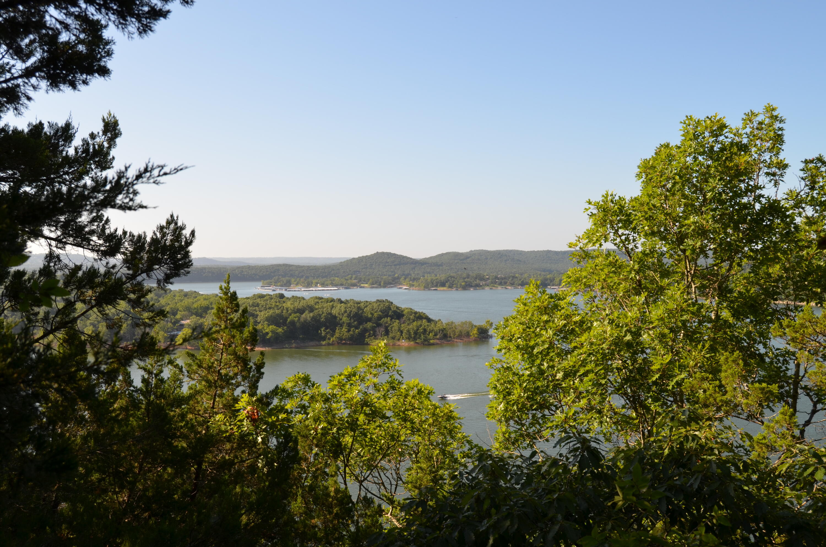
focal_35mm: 34
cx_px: 413
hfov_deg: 55.2
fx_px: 790
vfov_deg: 38.2
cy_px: 274
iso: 140
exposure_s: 1/250
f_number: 8
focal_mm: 23
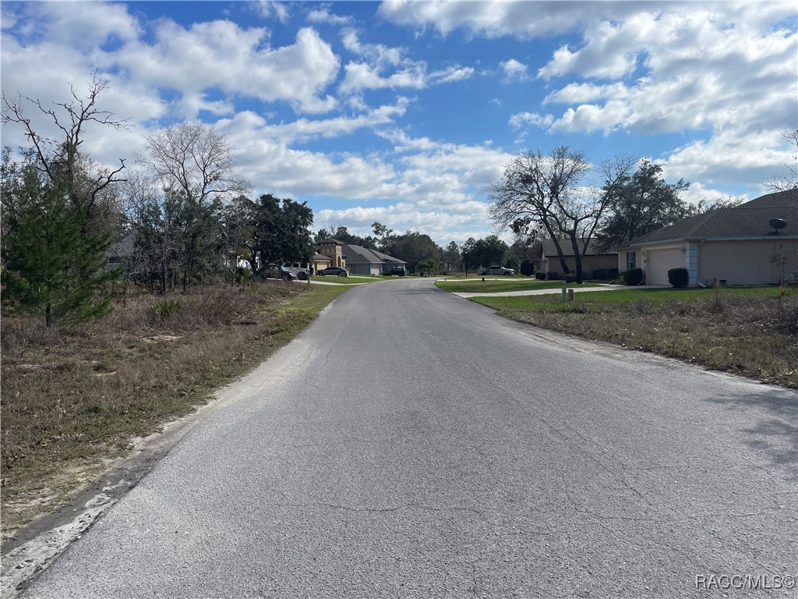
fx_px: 599
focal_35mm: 26
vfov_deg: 53.1
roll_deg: +2.9
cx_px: 399
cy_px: 300
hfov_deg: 67.3
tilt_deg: -4.0
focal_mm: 4.2
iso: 32
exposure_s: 1/6494
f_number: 1.6
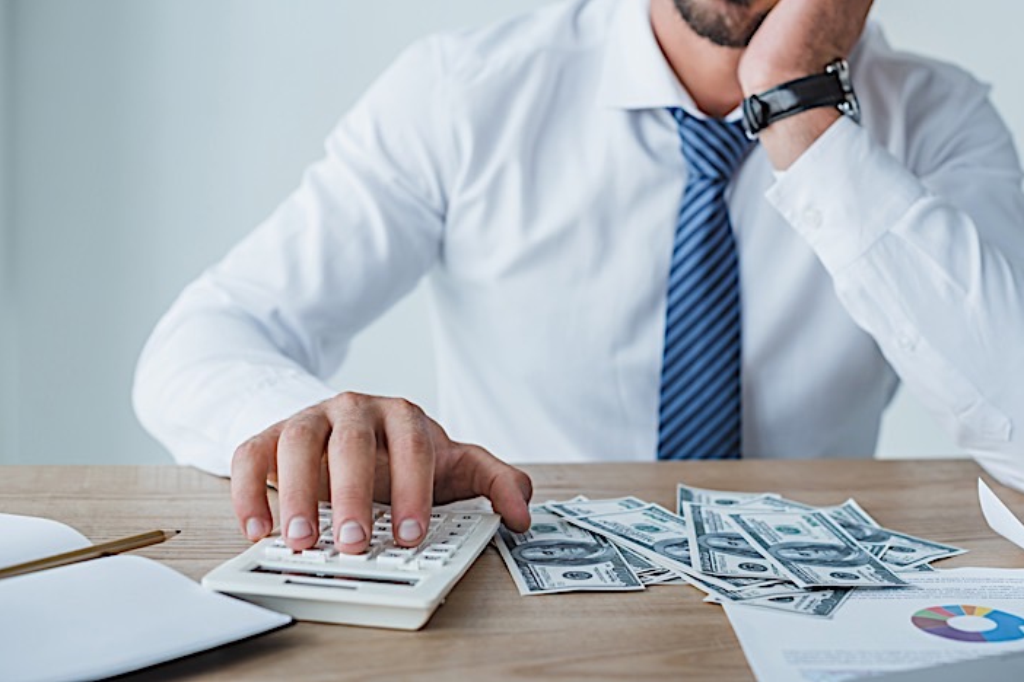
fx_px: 1621
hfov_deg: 35.0
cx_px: 557
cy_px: 294
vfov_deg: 23.8
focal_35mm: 57
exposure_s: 1/200
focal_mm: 50
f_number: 3.5
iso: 250
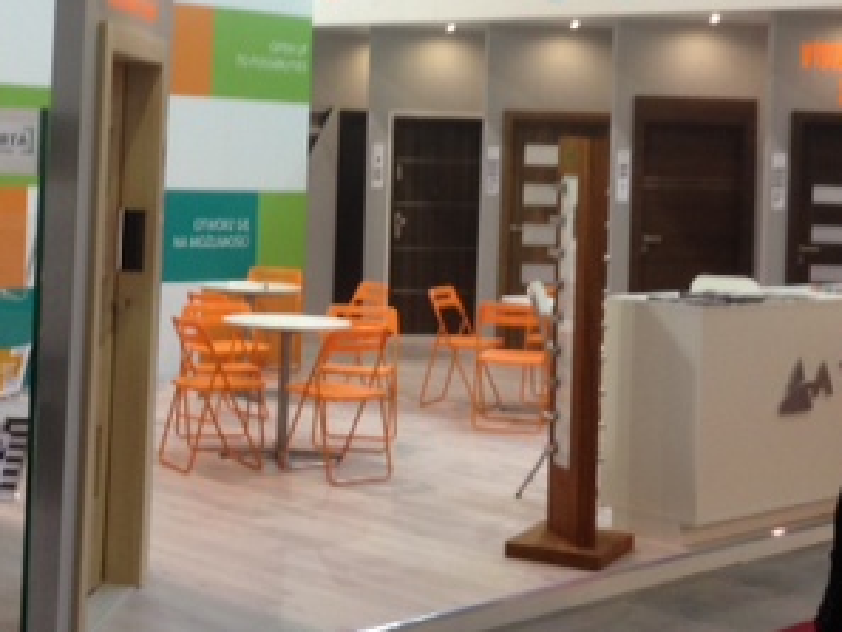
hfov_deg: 27.1
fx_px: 1728
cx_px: 249
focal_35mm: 71
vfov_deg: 20.5
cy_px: 130
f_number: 2.4
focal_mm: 4.12
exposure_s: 1/20
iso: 100
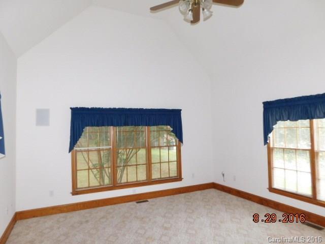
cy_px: 122
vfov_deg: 58.9
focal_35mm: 23
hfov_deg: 73.9
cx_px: 162
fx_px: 216
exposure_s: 1/30
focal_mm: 4
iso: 200
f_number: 3
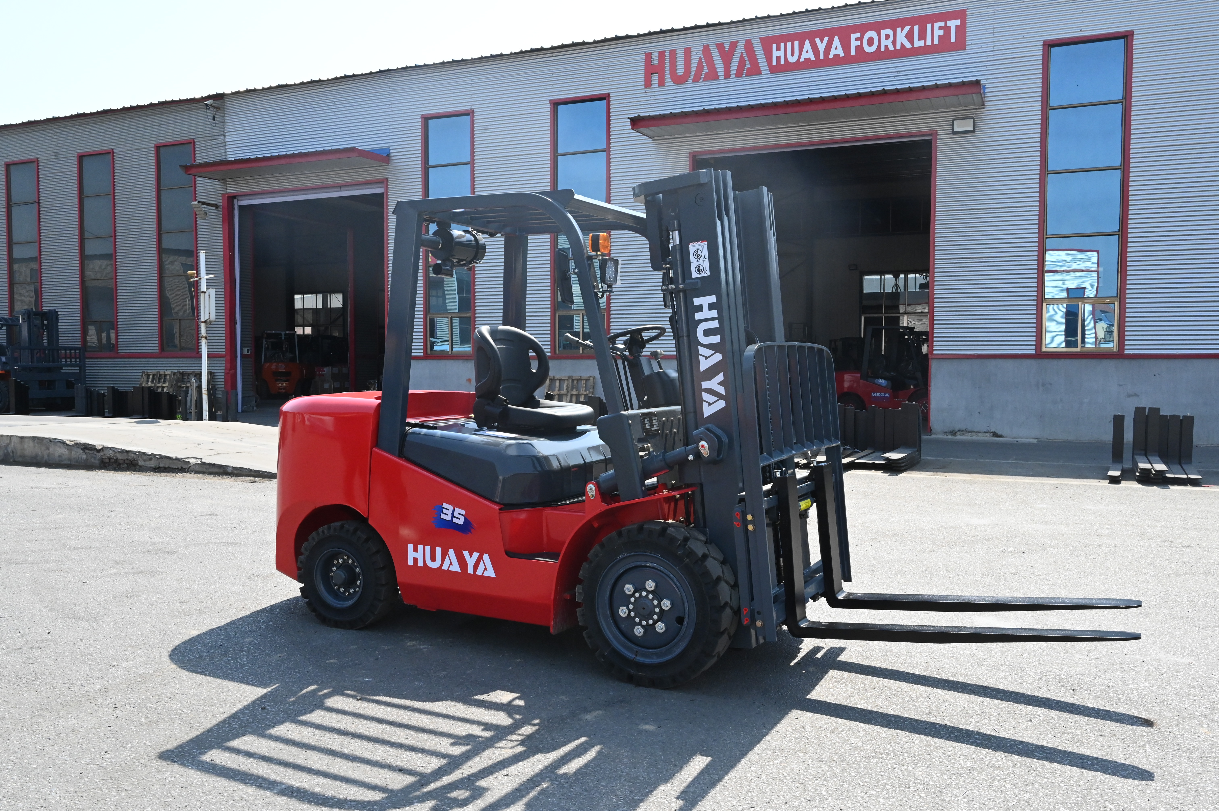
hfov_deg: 63.7
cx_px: 610
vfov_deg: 44.9
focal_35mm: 29
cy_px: 406
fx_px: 981
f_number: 14
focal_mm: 29
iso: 2500
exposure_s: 1/800
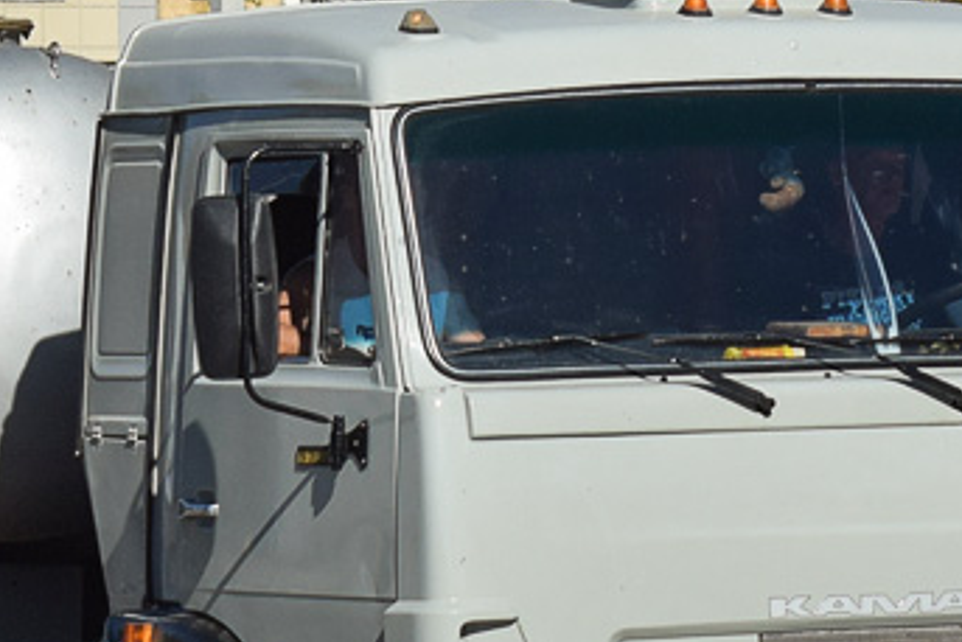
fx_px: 7719
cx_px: 443
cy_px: 258
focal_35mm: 289
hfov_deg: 7.1
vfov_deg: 4.8
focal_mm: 55
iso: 200
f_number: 7.1
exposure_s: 1/1250
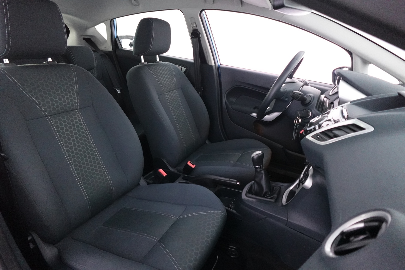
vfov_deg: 61.9
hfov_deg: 84.0
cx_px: 202
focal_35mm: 20
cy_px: 135
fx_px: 225
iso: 2500
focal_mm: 7.6
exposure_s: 1/80
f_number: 2
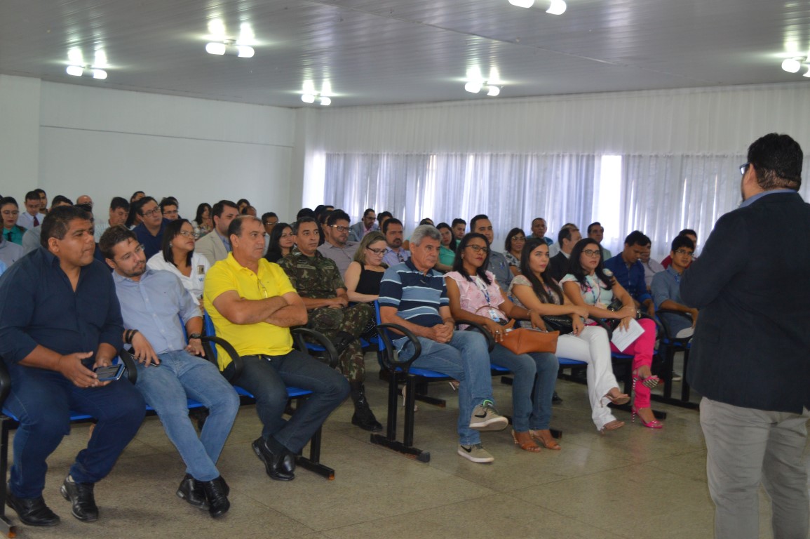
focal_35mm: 44
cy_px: 270
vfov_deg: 30.8
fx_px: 978
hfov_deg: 45.0
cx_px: 405
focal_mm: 29
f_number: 4.2
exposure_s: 1/60
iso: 640
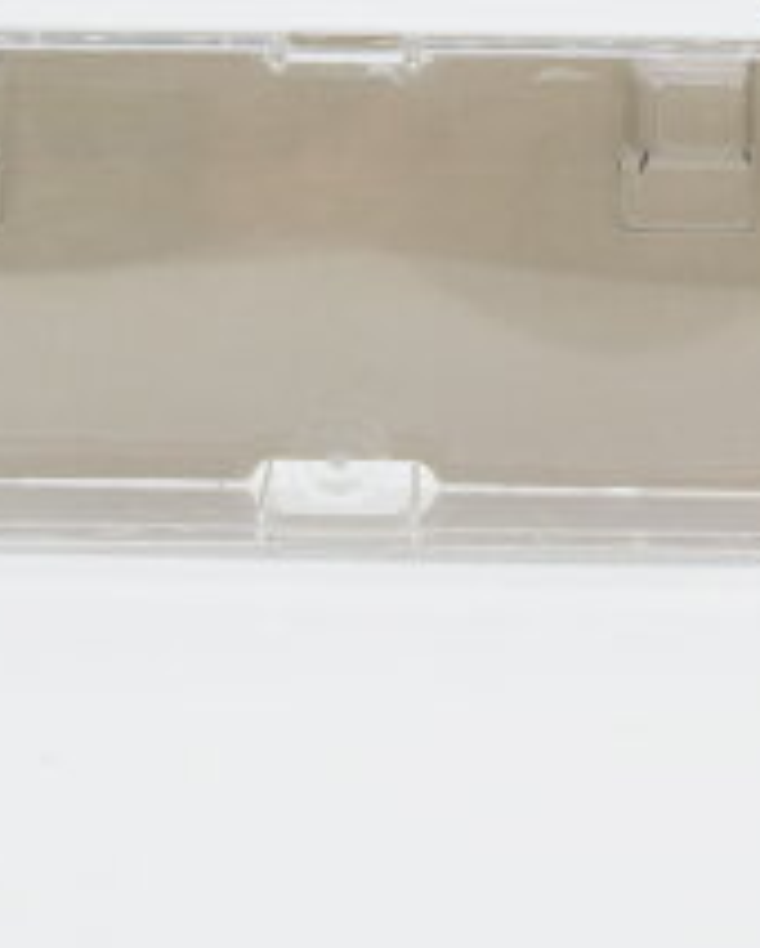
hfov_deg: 11.1
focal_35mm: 139
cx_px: 380
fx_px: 3912
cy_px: 105
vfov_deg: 13.7
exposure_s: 1/125
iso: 400
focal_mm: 35
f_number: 8
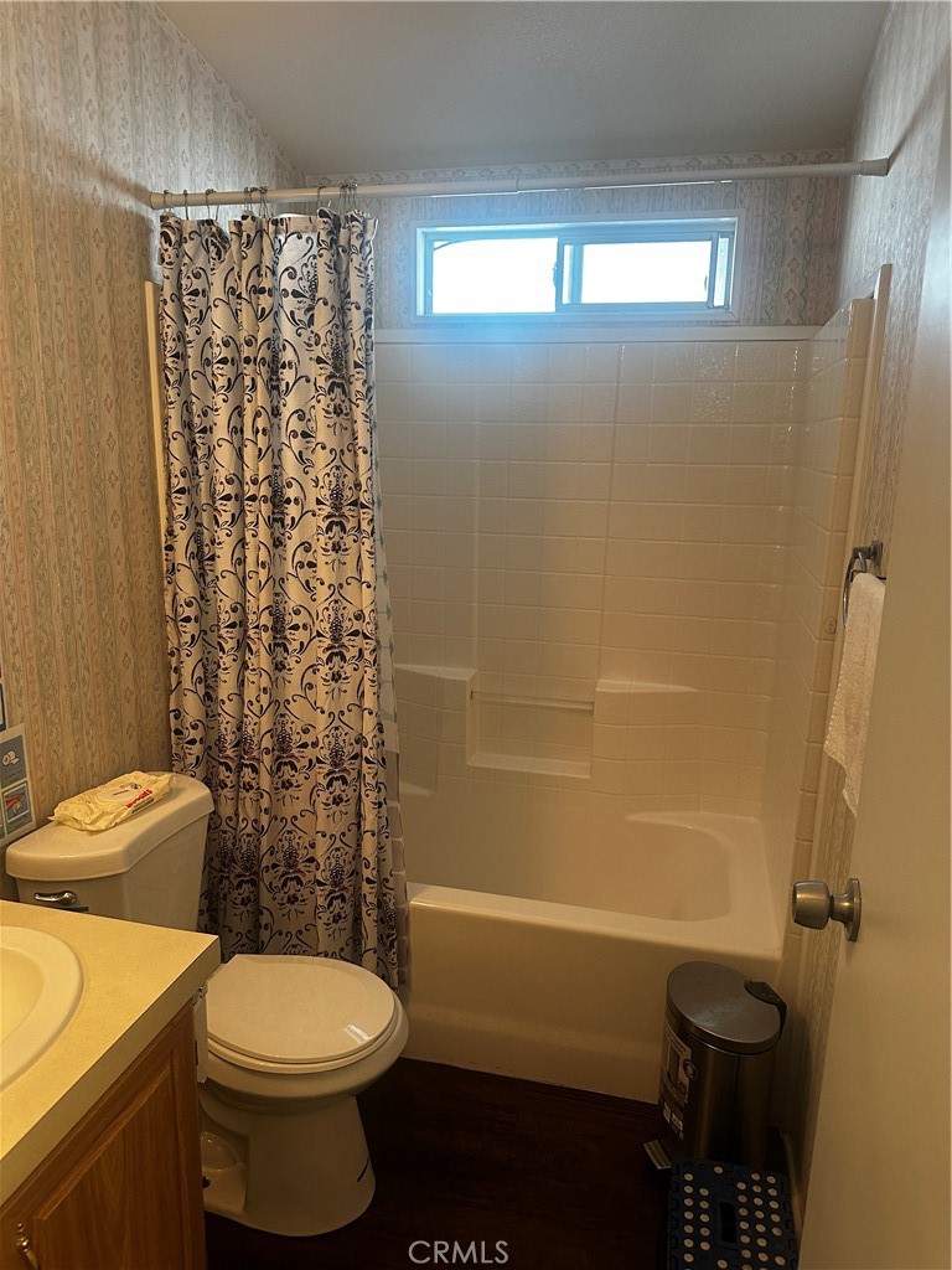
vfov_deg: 71.6
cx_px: 476
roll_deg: -2.8
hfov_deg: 56.8
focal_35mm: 24
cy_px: 635
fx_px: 880
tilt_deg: -12.0
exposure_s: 1/60
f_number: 1.78
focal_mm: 6.86
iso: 250
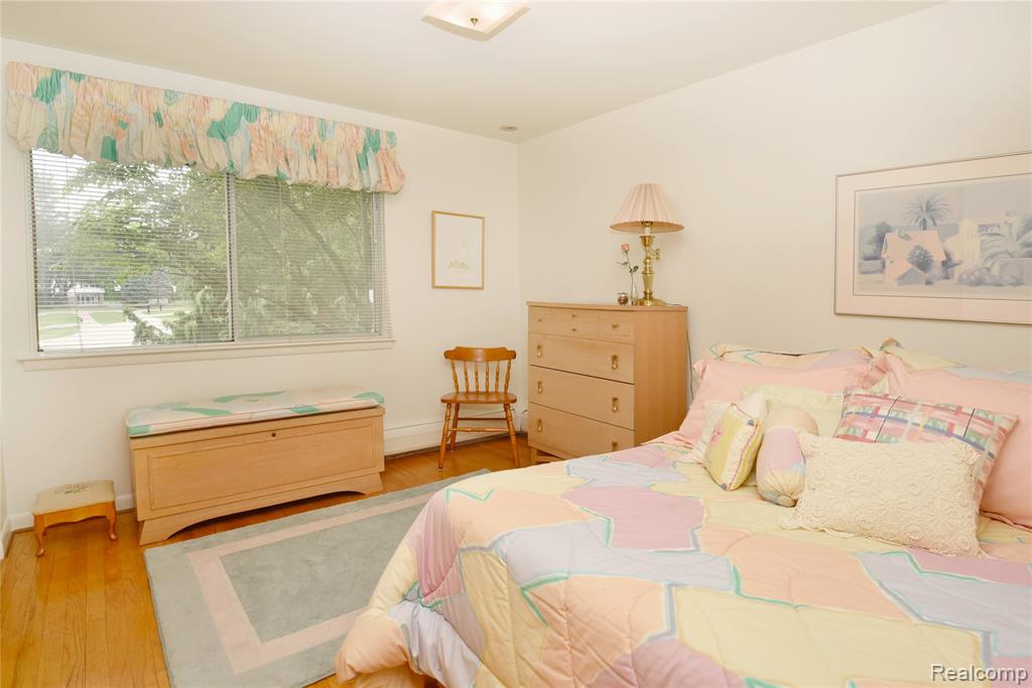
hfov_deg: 93.3
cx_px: 516
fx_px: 487
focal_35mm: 17
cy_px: 344
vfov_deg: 70.5
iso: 125
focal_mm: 17
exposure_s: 1/60
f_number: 8
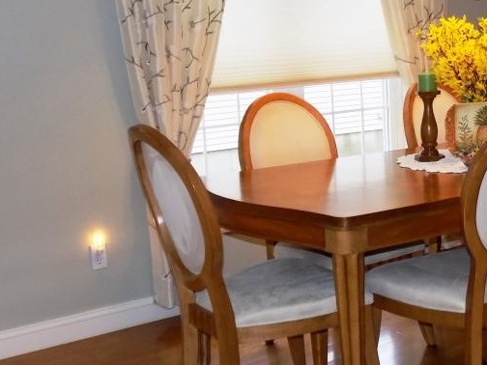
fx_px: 858
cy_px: 126
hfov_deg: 30.7
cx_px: 405
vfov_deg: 23.9
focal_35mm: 61
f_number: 3.3
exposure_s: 1/30
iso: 200
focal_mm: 5.3
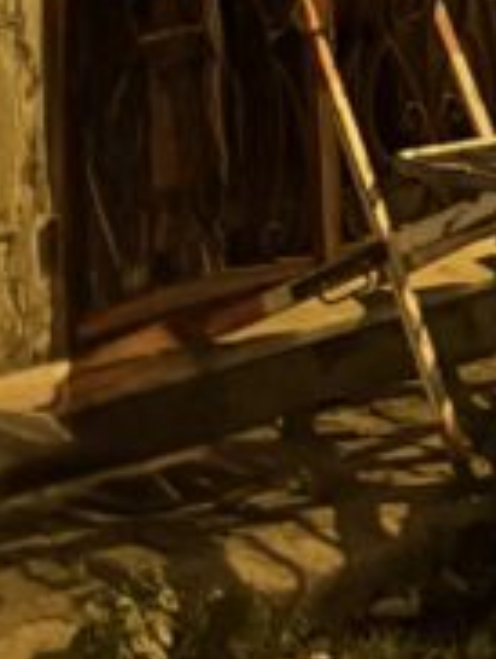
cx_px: 224
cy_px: -1148
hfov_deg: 11.0
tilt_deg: +18.6
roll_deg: +2.4
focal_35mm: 135
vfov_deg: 11.0
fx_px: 2573
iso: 800
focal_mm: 6.76
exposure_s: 1/33
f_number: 1.78
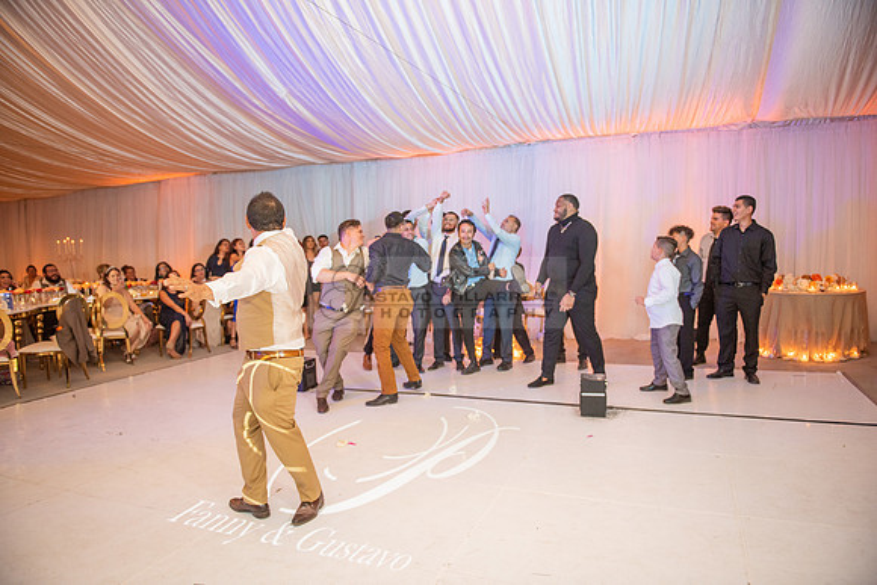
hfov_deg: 73.7
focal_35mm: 24
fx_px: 585
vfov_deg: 53.2
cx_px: 438
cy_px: 292
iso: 1000
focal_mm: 24
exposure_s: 1/160
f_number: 2.8
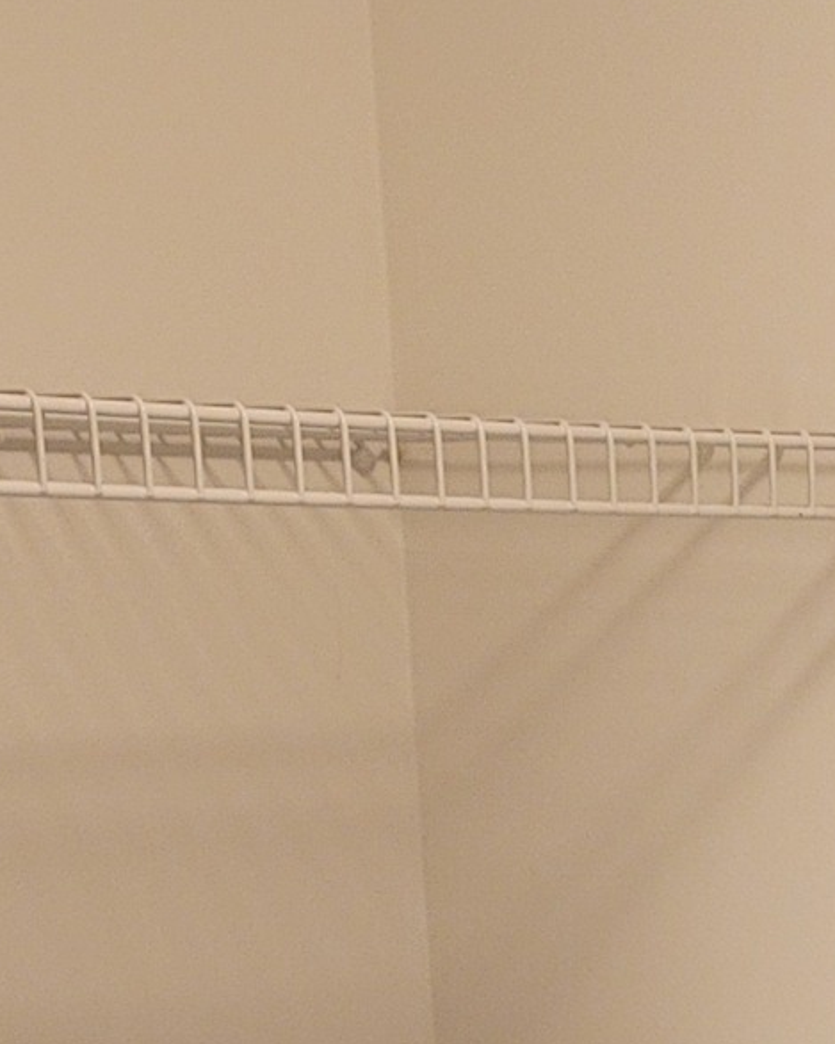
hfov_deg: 11.5
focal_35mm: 128
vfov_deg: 13.5
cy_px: 1853
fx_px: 3953
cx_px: 1310
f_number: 1.8
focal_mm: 7
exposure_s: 1/120
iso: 250
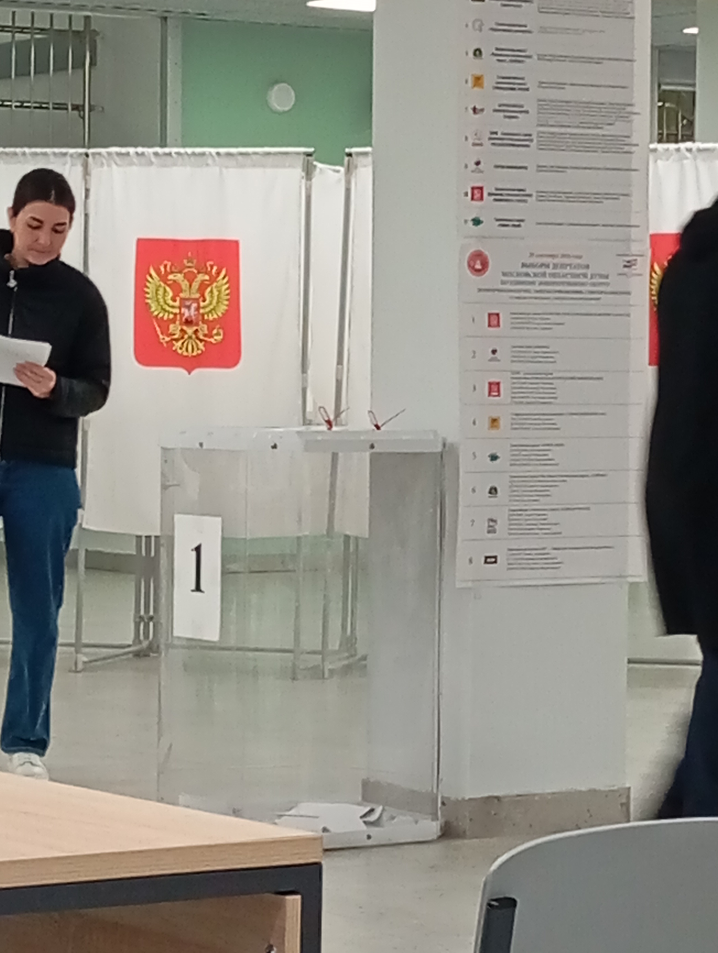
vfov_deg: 15.0
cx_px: 368
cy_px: 404
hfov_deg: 11.3
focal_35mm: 131
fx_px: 3614
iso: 425
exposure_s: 1/50
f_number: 1.8
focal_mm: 4.22
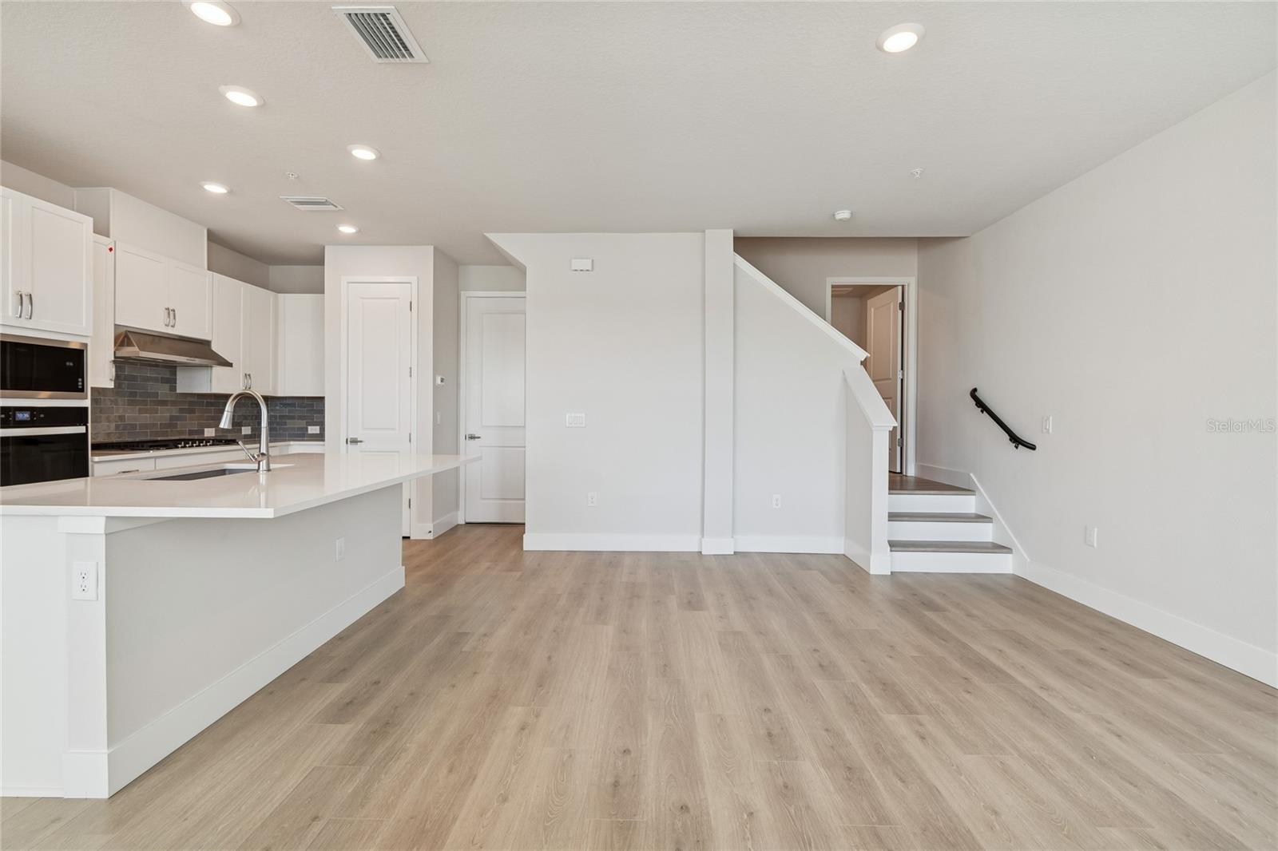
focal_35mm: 15
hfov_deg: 100.4
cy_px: 426
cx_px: 639
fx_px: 532
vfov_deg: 77.3
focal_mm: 10
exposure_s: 1/20
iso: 100
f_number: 7.1
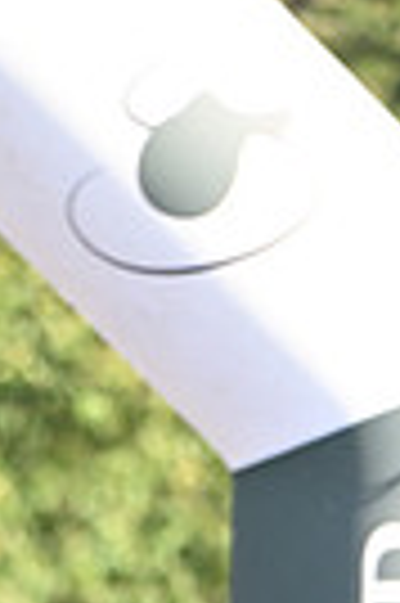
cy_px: 1260
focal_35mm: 1514
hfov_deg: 0.9
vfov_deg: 1.4
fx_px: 25297
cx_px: 209
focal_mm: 350
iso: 1250
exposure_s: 1/800
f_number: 5.6
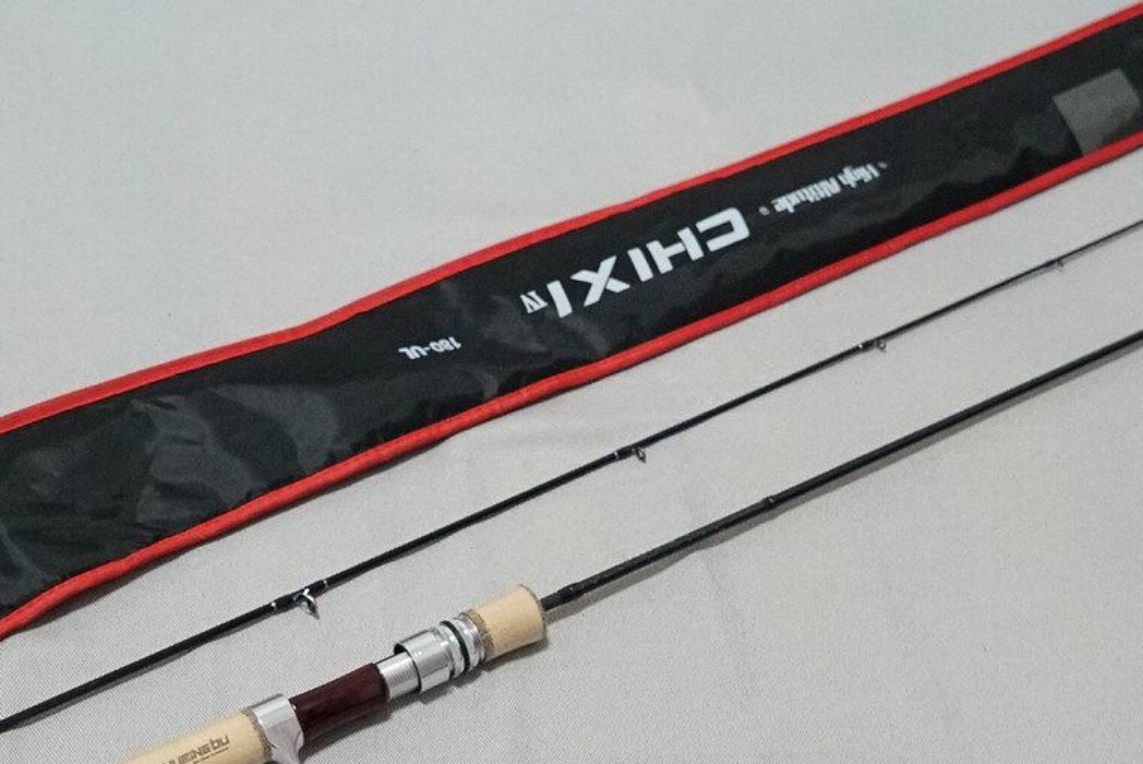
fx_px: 2001
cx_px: 681
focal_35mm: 63
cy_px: 470
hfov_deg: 31.8
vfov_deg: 21.6
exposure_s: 1/60
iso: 10000
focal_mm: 27
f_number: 4
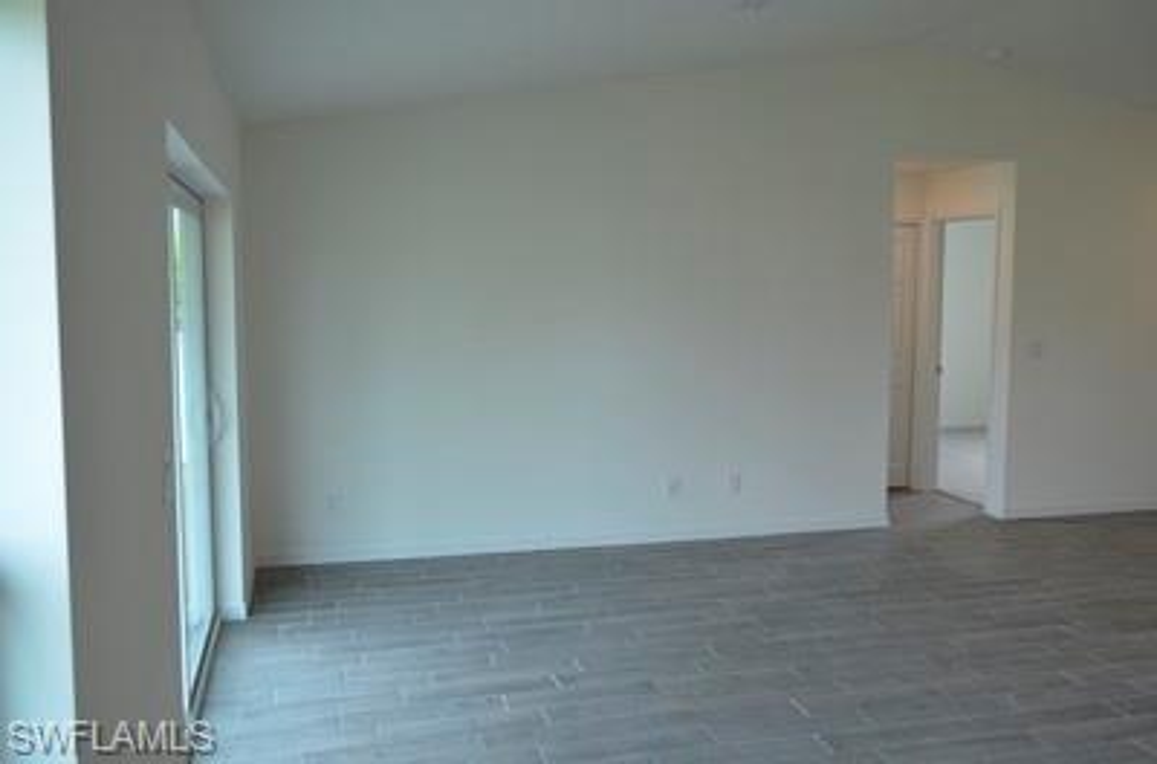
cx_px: 578
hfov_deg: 57.4
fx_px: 1057
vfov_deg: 39.7
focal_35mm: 33
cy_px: 382
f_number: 5
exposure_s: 1/100
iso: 400
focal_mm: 22
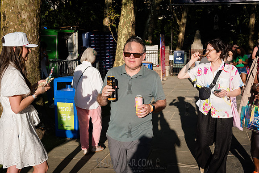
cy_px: 86
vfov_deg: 31.4
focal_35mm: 43
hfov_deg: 45.8
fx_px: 307
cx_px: 130
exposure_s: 1/1600
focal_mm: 42
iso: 500
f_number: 5
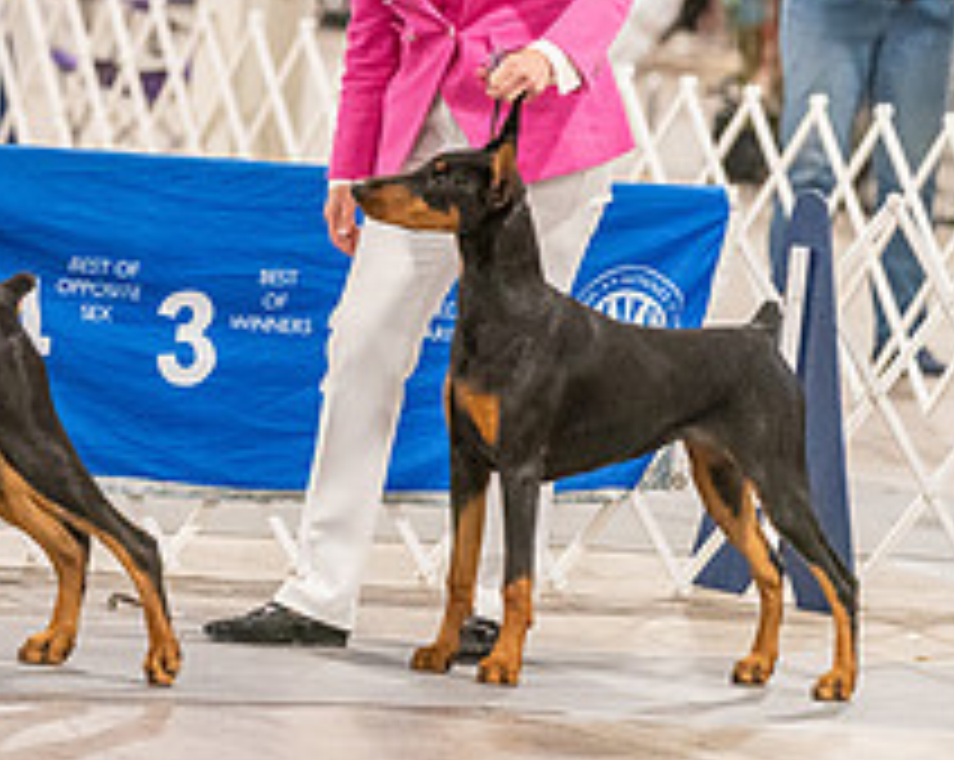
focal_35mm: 399
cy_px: 83
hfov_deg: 4.8
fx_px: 11250
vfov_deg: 3.9
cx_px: 50
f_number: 3.2
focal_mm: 155
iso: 6400
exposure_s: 1/250
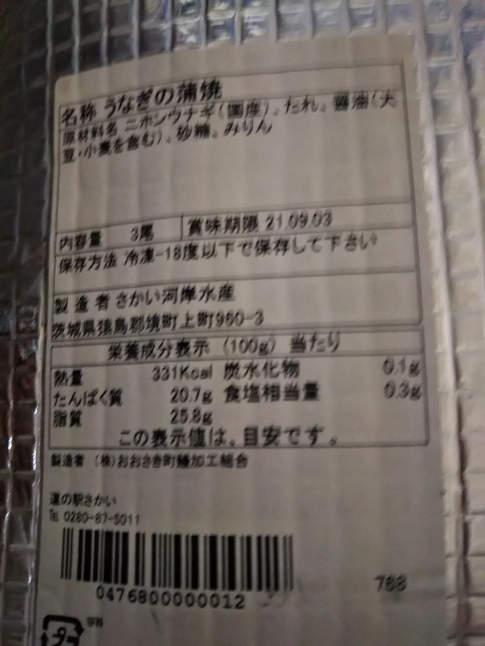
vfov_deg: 60.0
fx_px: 560
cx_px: 242
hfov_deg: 46.8
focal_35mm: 30
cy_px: 323
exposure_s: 1/12
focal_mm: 4
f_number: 2.2
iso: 400
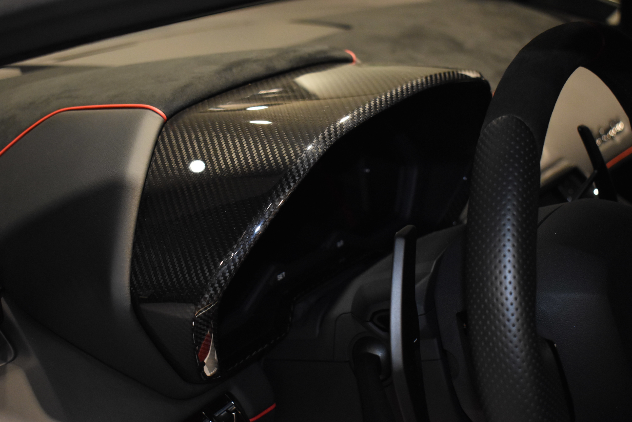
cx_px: 316
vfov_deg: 26.5
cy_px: 211
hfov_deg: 38.9
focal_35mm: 51
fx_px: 895
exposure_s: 1/60
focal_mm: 34
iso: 2200
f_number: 4.5
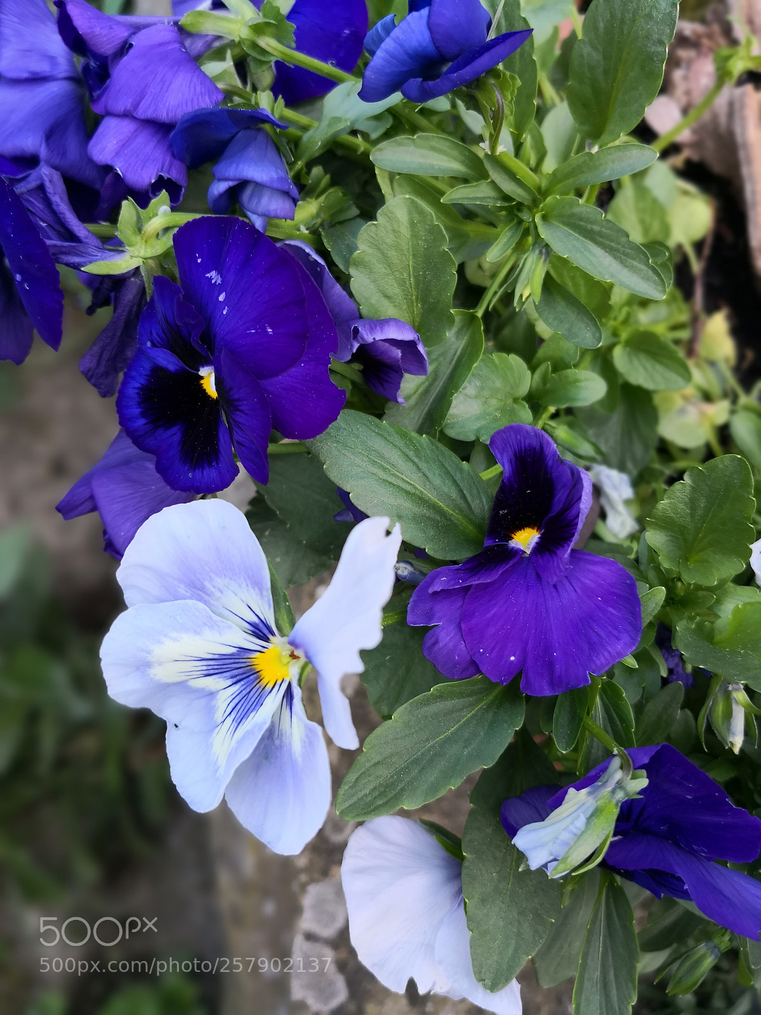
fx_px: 791
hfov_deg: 51.4
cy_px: 508
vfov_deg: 65.3
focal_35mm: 27
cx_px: 380
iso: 50
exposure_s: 1/112
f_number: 4
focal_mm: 3.95
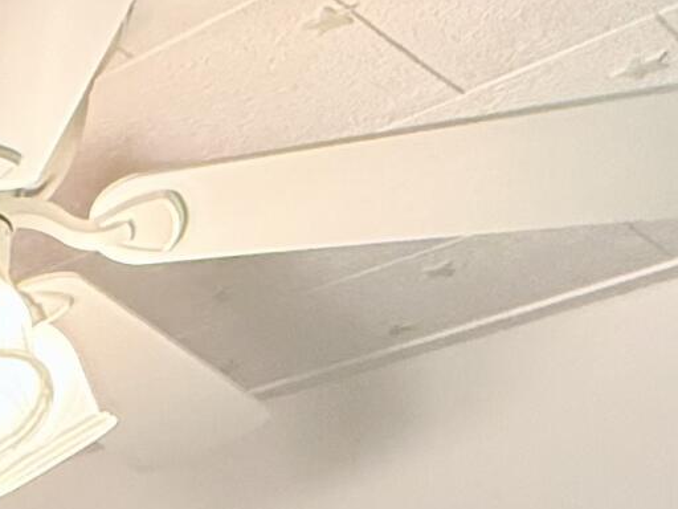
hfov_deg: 18.4
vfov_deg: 11.7
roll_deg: -0.7
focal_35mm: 82
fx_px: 1606
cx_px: -556
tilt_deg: -15.0
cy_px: 1458
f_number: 2.2
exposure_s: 1/60
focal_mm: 2.22
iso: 500
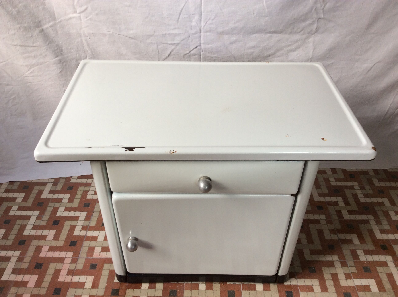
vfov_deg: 44.1
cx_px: 199
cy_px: 148
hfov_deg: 56.9
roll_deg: +0.4
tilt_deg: -39.2
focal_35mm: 32
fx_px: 367
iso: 32
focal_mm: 3.3
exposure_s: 1/33
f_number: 2.4
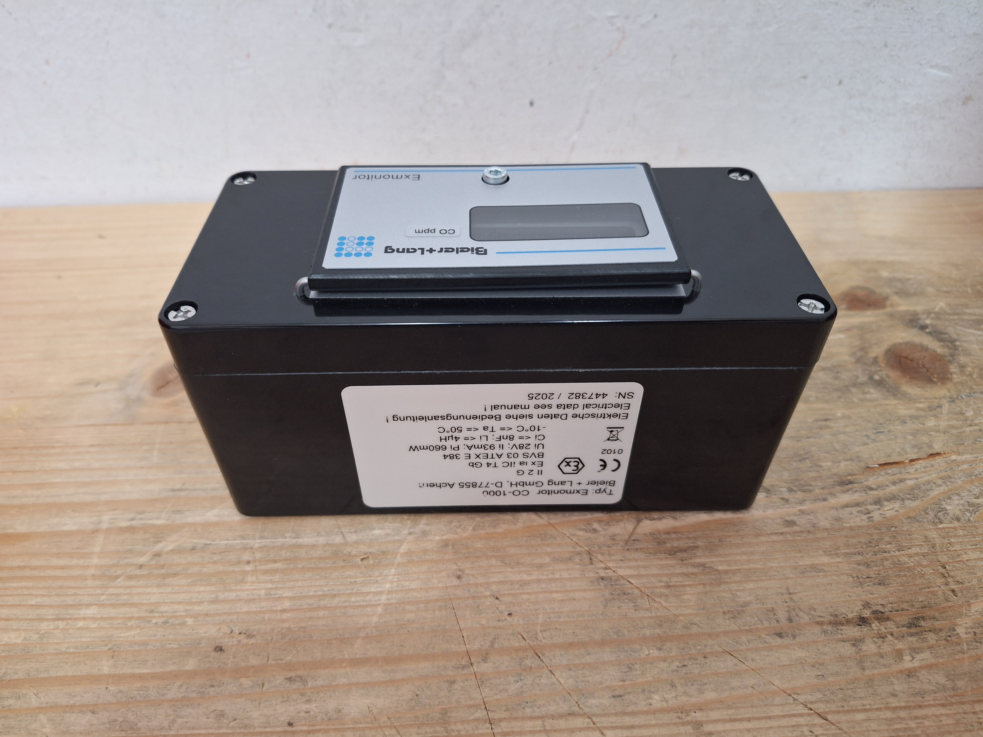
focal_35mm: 23
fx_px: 653
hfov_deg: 73.9
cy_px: 368
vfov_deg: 58.9
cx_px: 492
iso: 320
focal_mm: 5.54
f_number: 1.8
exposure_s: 1/25
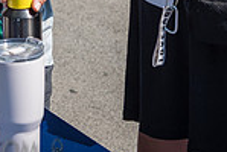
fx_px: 1030
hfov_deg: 12.3
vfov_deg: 8.2
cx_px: -40
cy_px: -106
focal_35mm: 163
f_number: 4
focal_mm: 42
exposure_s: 1/1250
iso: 200
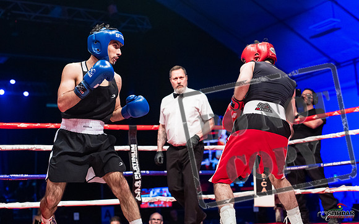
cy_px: 97
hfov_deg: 34.3
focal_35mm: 59
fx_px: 581
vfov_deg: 21.8
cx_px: 166
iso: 4000
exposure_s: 1/1000
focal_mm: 50
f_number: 2.8
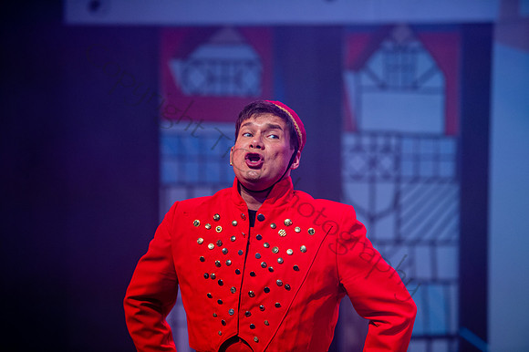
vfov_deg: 9.8
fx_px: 2056
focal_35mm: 140
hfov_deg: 14.7
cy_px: 176
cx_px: 264
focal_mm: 140
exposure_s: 1/320
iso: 1000
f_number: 2.8
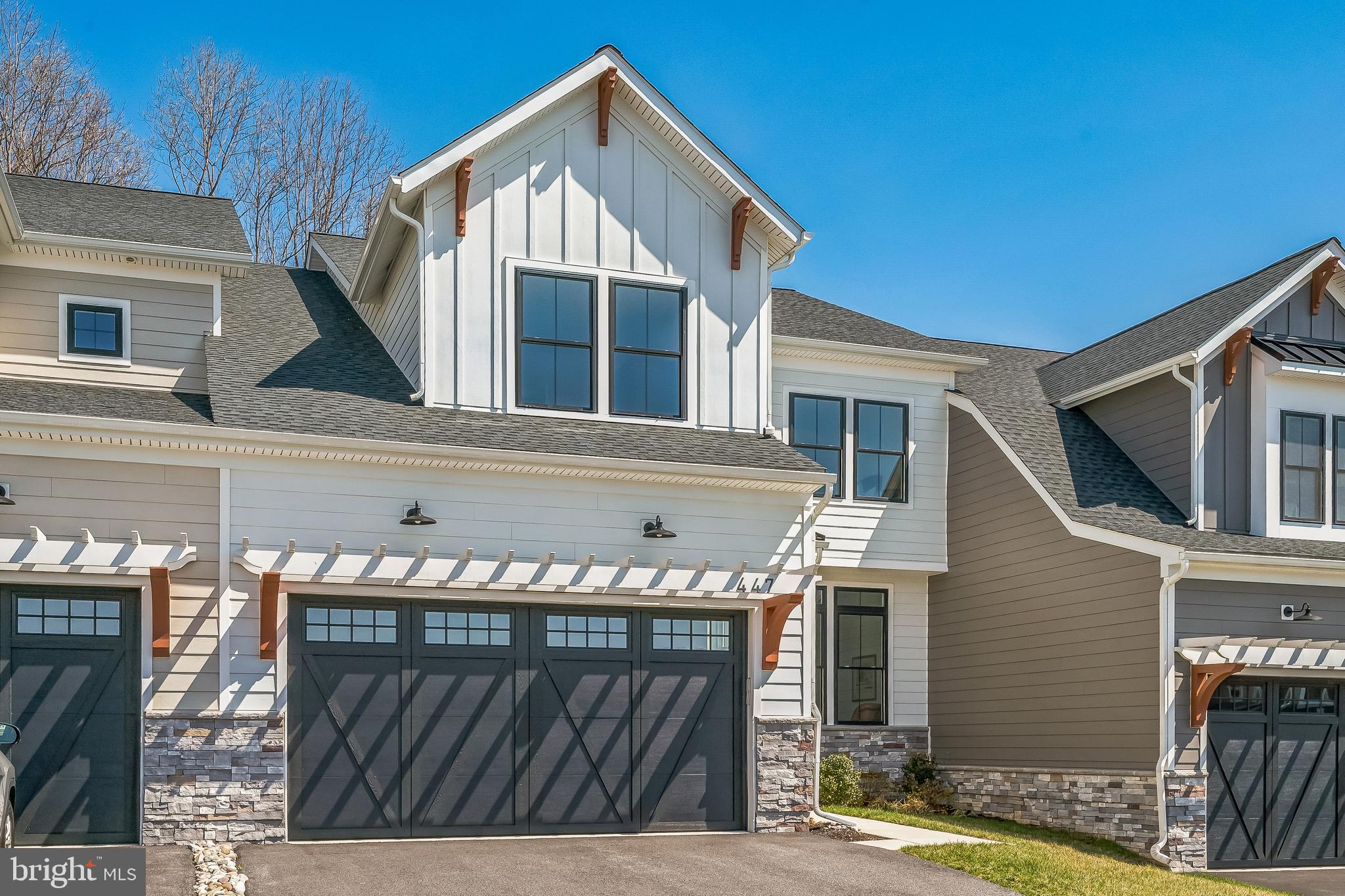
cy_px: 448
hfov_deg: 54.4
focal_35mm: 35
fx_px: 1307
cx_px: 672
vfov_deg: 37.8
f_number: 10
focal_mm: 35
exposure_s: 1/800
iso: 640
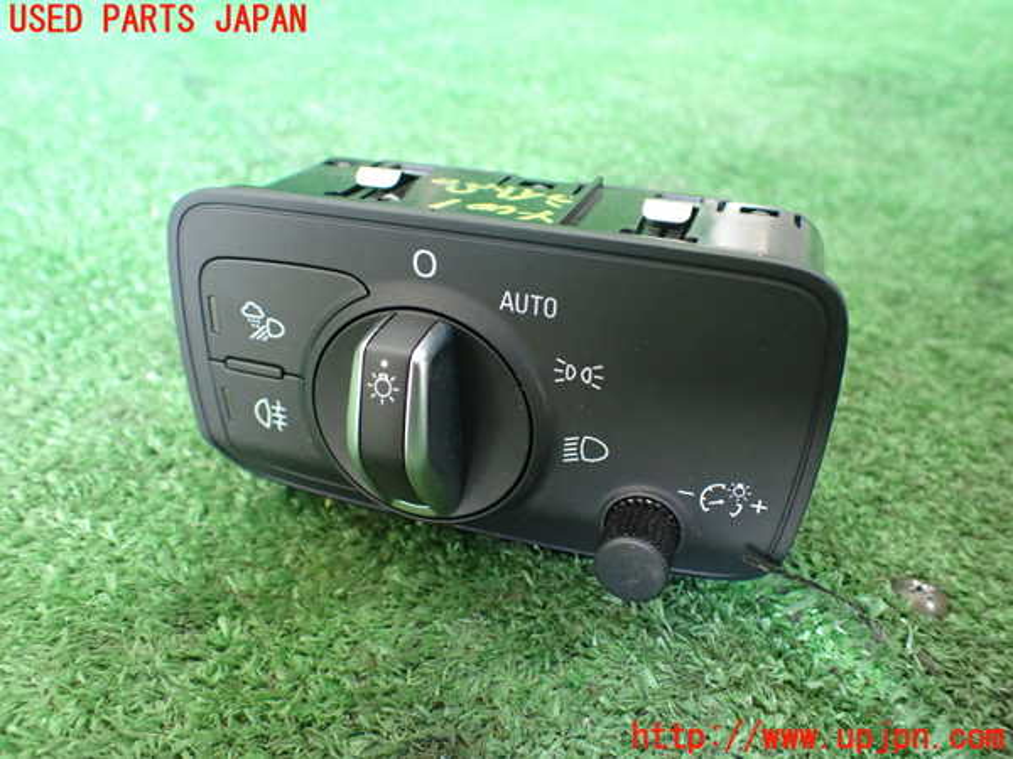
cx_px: 506
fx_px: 878
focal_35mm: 30
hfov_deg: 60.0
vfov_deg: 46.8
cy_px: 380
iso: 800
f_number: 2.3
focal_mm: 5.4
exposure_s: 1/50
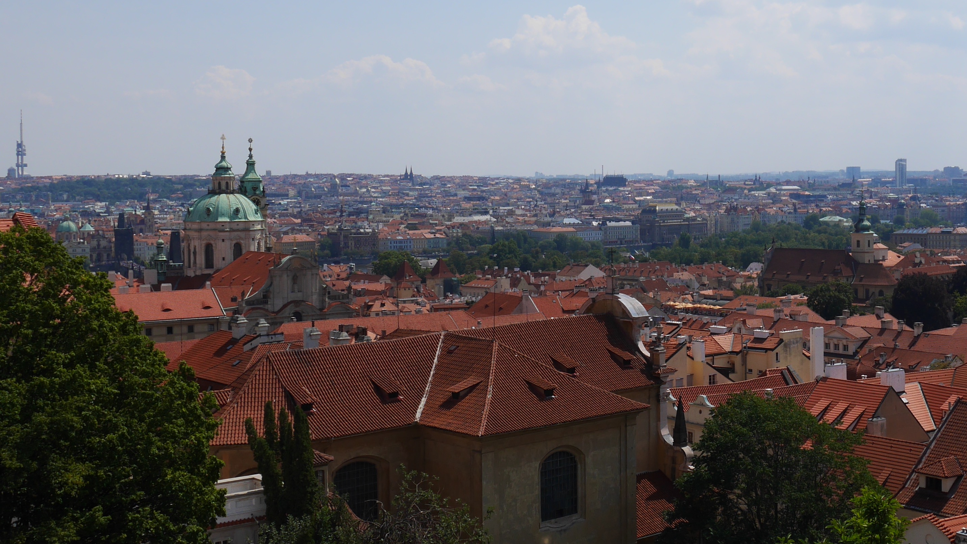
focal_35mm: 49
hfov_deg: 41.5
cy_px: 213
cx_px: 652
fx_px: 1256
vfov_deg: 24.4
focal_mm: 14
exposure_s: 1/640
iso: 200
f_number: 10
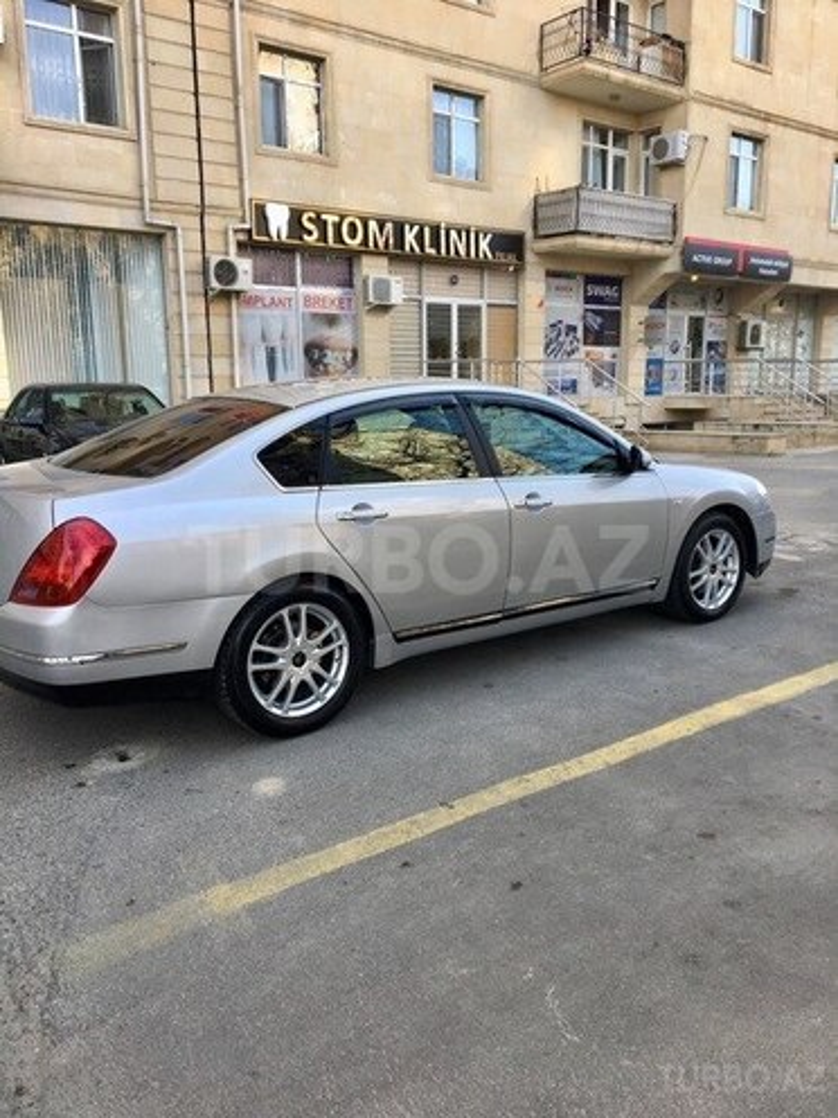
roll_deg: +0.2
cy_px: 559
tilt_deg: -10.9
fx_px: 936
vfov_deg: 61.7
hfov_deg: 48.2
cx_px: 419
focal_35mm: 29
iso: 25
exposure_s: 1/235
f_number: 2.2
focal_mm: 4.15
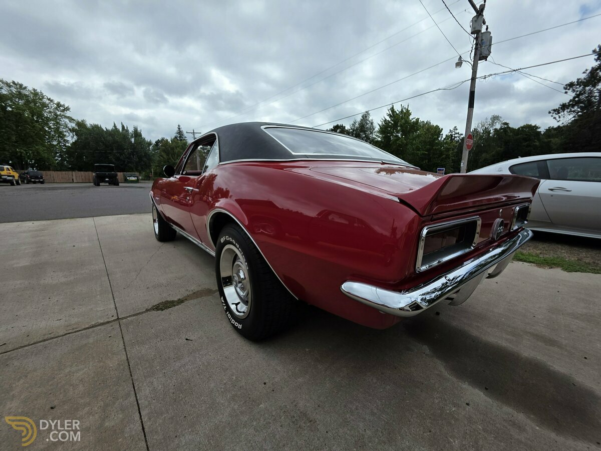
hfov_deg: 106.2
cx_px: 300
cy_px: 226
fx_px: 226
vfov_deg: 89.9
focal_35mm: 13
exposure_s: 1/2450
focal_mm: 2.2
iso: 40
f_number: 1.9
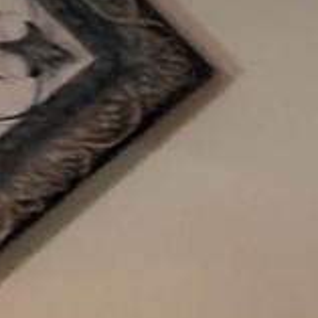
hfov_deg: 11.7
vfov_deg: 14.6
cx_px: 859
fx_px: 1122
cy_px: 525
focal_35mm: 108
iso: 522
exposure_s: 1/30
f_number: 1.7
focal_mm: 2.02
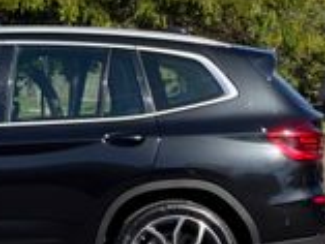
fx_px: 2170
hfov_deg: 8.5
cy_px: 62
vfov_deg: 6.4
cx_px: -75
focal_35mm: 231
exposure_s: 1/661
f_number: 2.8
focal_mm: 9
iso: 25
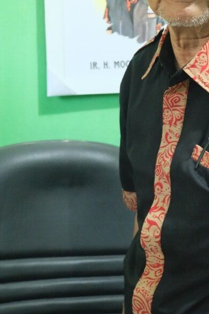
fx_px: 879
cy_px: 70
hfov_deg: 13.4
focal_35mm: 101
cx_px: 206
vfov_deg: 20.0
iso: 6400
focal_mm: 34.3
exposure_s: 1/34
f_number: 5
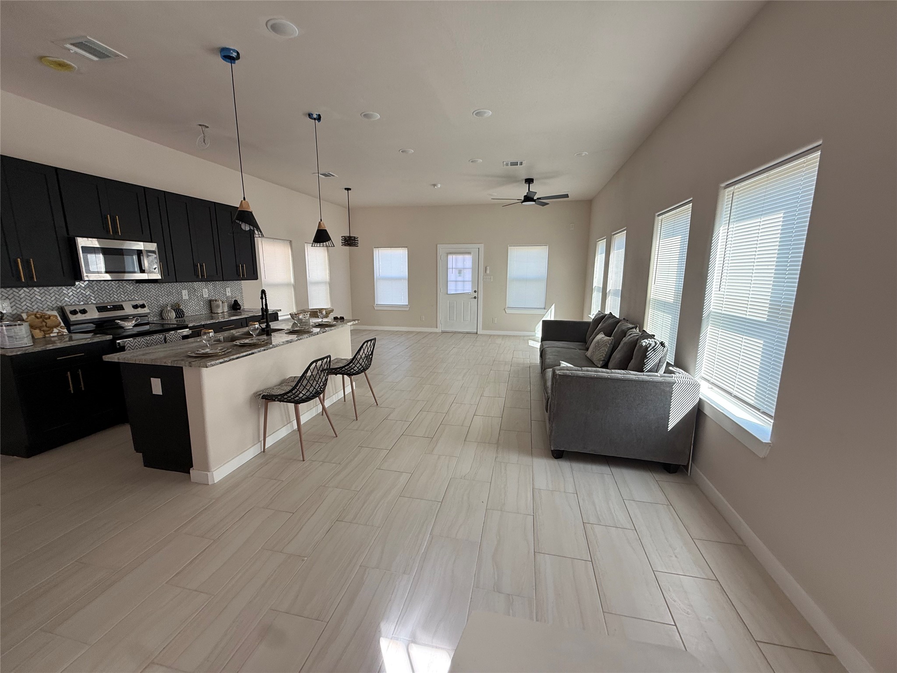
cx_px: 448
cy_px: 336
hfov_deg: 102.1
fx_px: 363
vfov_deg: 85.7
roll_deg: +0.0
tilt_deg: -8.4
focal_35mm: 14
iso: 64
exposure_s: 1/115
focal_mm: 2.22
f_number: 2.2
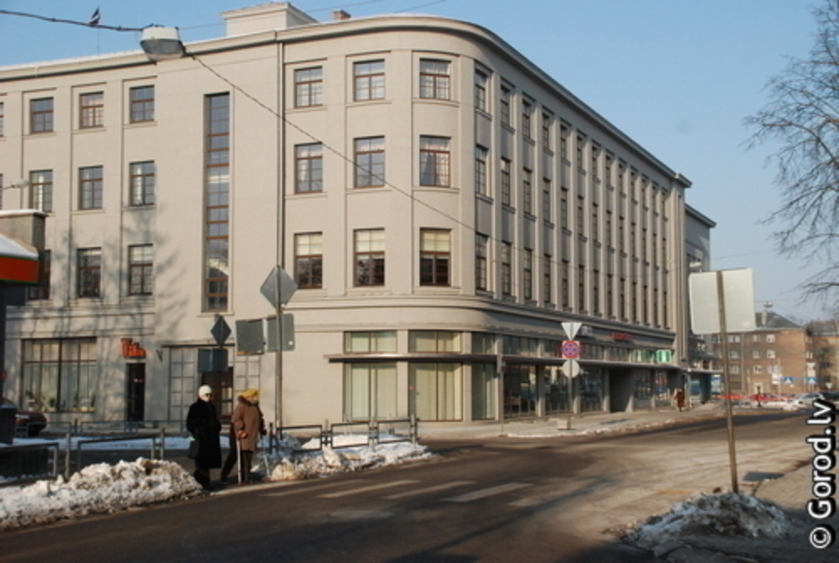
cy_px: 282
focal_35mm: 48
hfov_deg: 41.1
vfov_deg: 28.2
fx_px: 1120
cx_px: 420
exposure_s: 1/1500
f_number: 6.7
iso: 500
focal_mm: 32
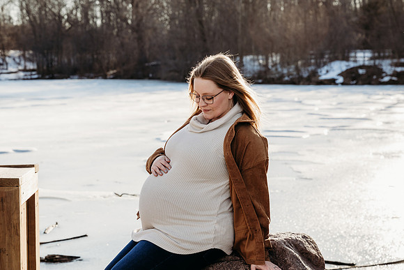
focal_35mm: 83
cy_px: 111
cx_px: 191
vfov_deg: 16.5
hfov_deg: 24.6
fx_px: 927
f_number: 5.6
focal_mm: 70
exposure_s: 1/500
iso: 320
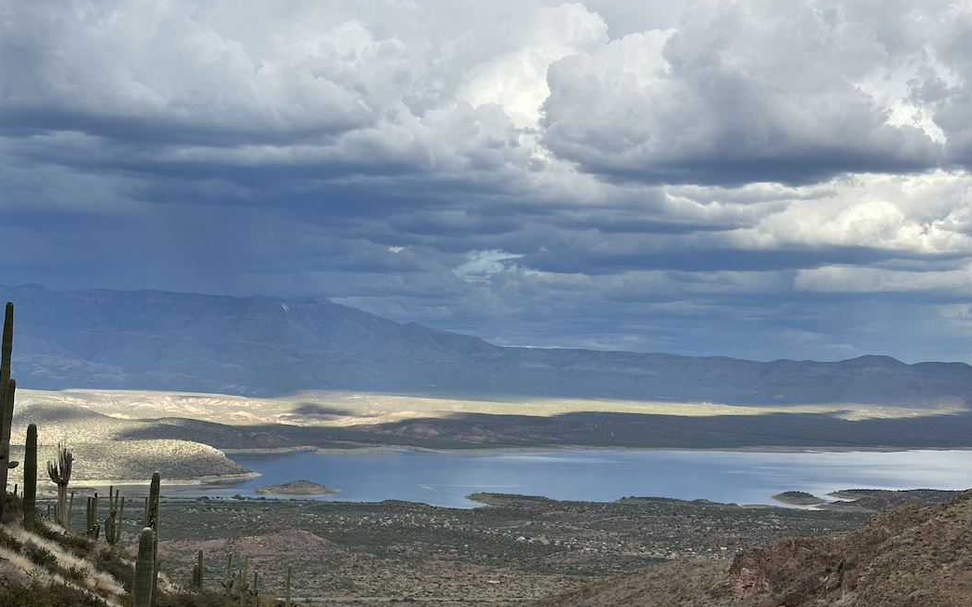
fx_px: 1563
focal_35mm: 59
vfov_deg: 22.0
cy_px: 370
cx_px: 501
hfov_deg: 34.5
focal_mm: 6.86
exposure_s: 1/2732
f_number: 1.78
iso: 64
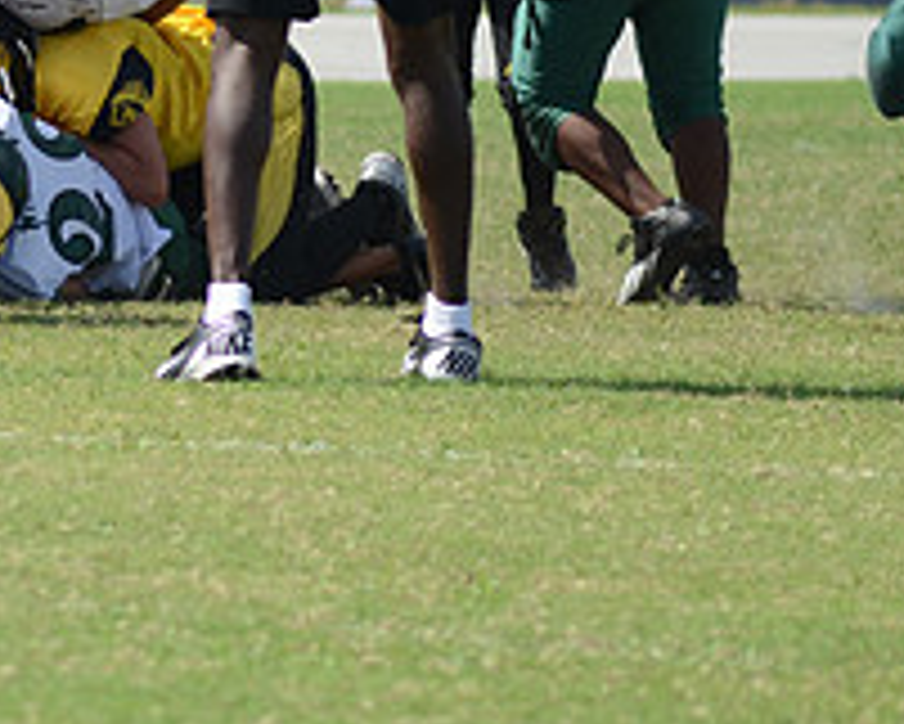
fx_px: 21655
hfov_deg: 2.4
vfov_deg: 1.9
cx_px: -211
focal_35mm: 809
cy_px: 54
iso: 200
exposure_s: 1/800
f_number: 5.6
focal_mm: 200
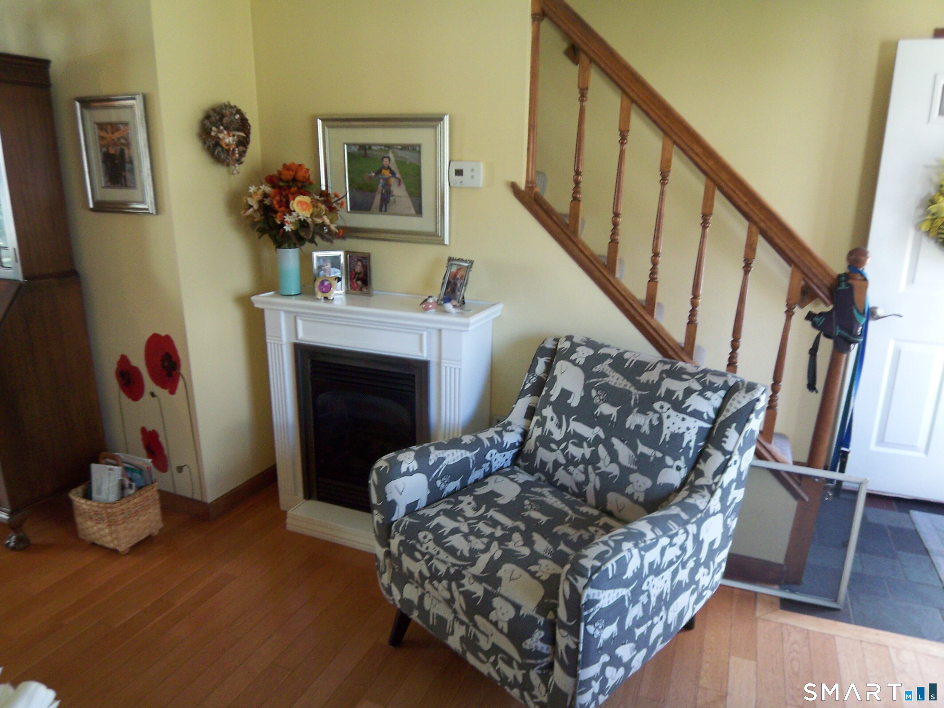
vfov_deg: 58.9
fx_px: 627
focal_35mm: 23
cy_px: 354
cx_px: 472
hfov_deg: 73.9
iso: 100
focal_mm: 3.8
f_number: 2.8
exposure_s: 1/30
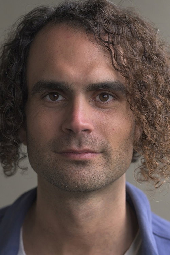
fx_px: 354
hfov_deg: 27.0
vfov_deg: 39.6
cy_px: 128
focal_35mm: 50
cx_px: 85
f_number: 3.5
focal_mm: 50
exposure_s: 1/60
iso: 200
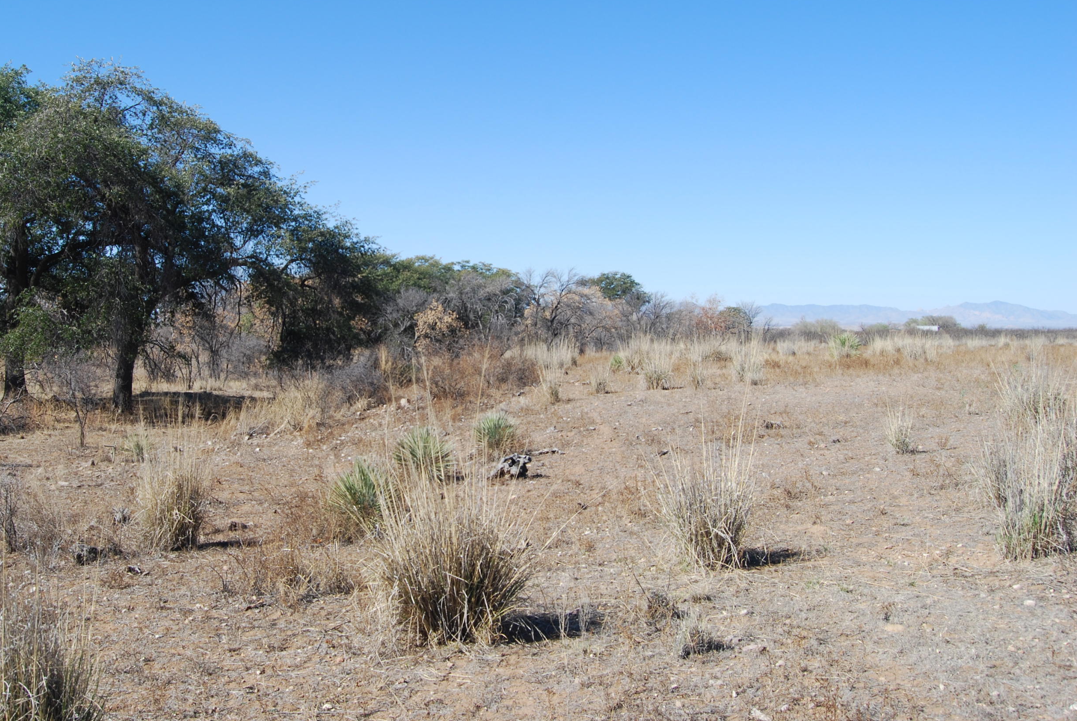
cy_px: 287
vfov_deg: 39.9
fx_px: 988
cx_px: 431
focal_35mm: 33
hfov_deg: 56.7
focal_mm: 18
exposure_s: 1/200
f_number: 7.1
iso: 100
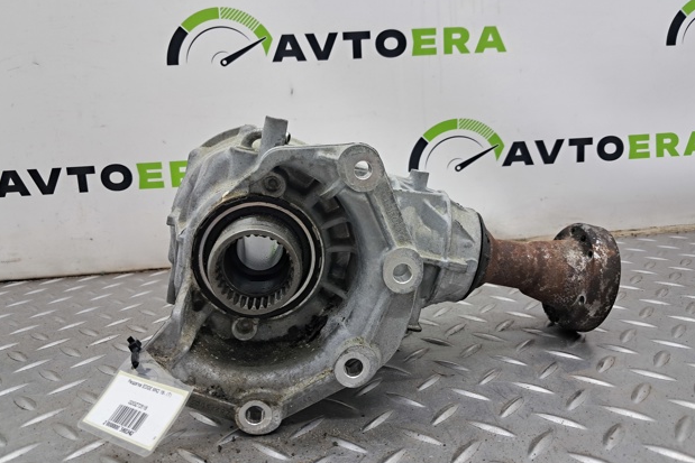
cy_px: 221
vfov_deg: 45.0
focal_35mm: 29
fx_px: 560
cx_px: 351
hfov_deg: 63.6
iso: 100
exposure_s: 1/50
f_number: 1.8
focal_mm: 4
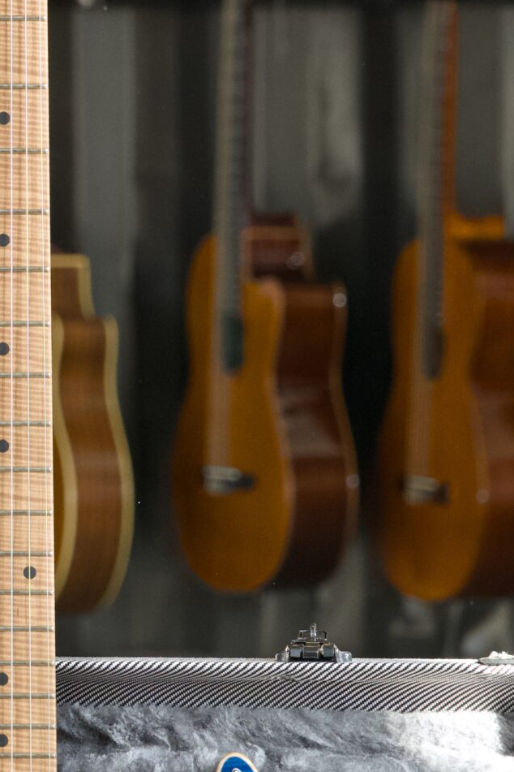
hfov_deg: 4.3
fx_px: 6810
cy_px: 539
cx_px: -118
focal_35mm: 318
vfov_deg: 6.5
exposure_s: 1/80
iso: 1250
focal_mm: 105
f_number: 8
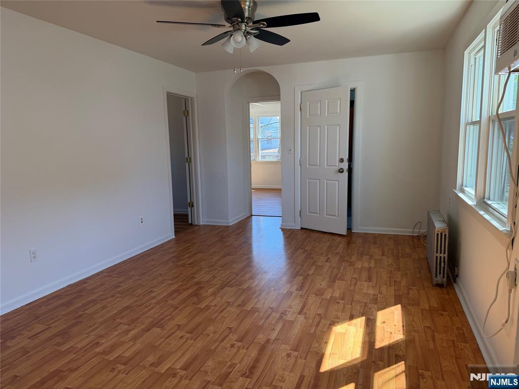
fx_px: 360
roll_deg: +1.6
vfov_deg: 56.8
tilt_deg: -7.9
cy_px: 194
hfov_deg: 71.6
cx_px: 260
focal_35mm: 24
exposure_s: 1/185
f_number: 1.78
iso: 100
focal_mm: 6.76
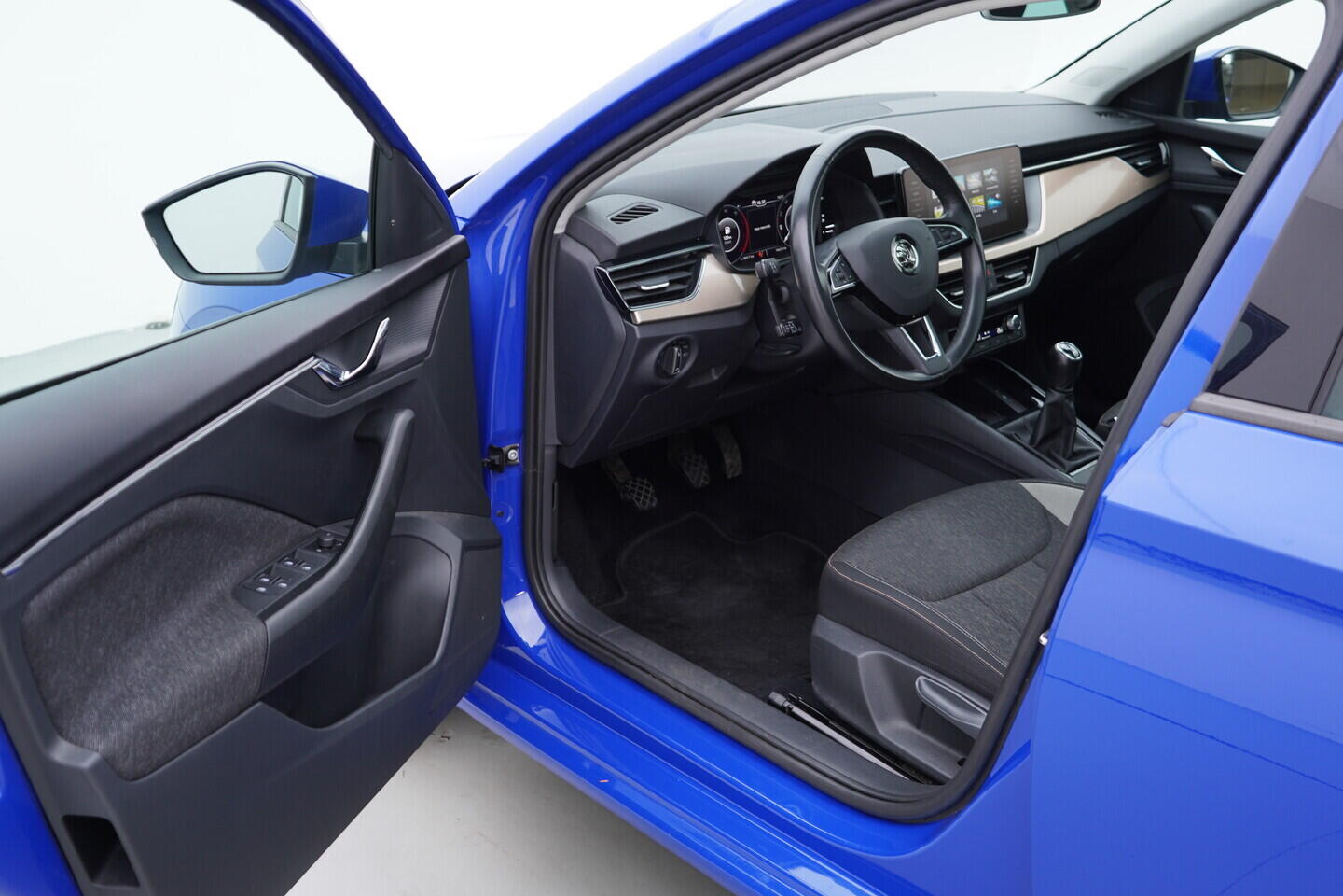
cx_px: 672
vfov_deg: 36.9
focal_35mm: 36
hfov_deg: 53.1
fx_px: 1343
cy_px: 448
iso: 125
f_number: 2.8
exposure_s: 1/40
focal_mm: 24
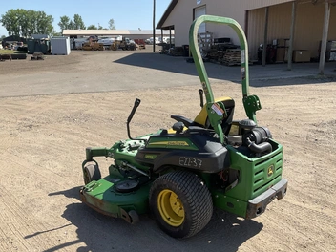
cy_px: 136
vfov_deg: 42.9
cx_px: 187
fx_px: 320
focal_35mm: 33
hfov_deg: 55.2
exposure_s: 1/1534
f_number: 1.8
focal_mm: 3
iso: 25
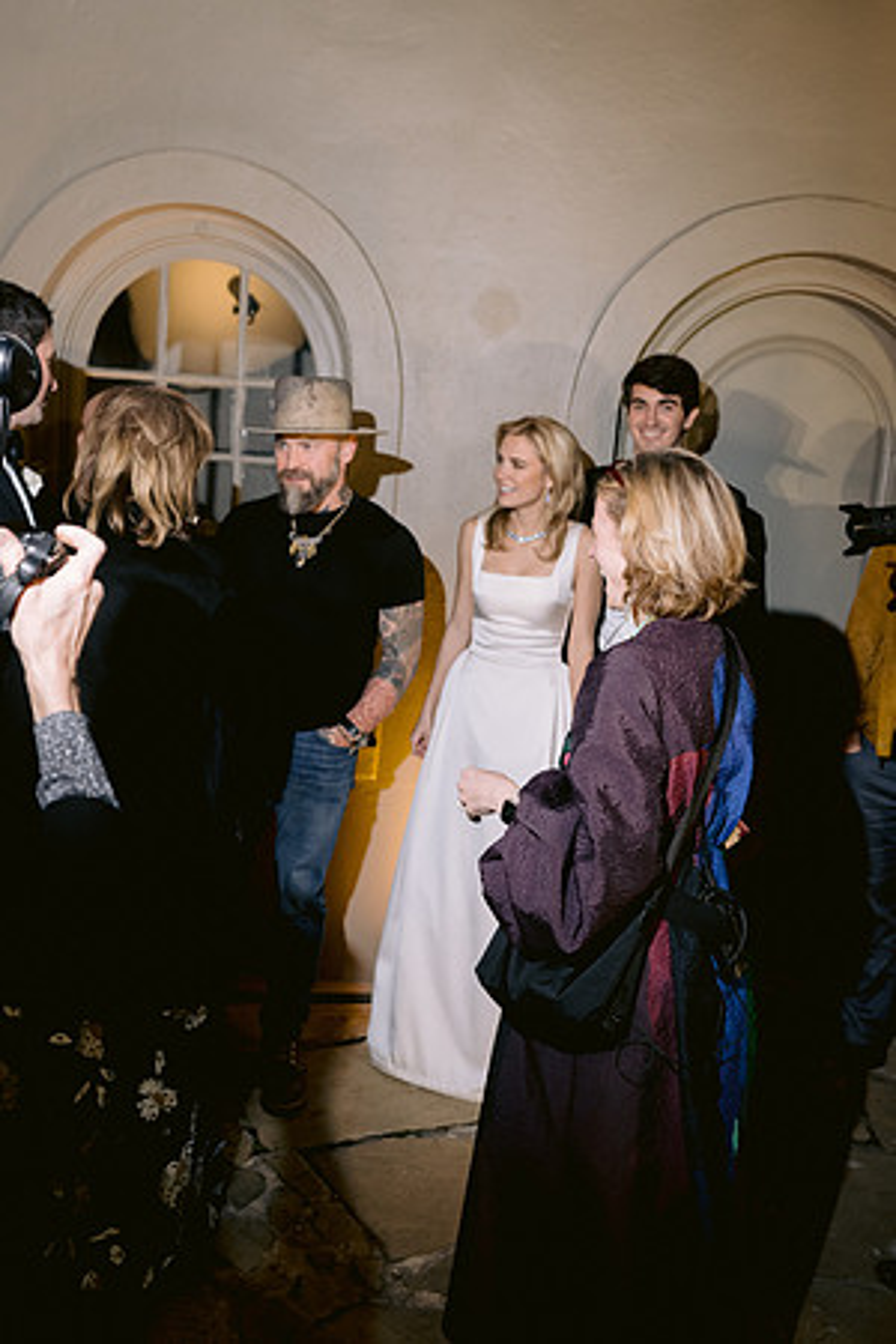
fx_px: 1307
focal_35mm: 35
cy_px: 672
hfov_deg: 37.9
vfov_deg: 54.4
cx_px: 448
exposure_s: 1/80
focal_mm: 35
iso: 1250
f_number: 4
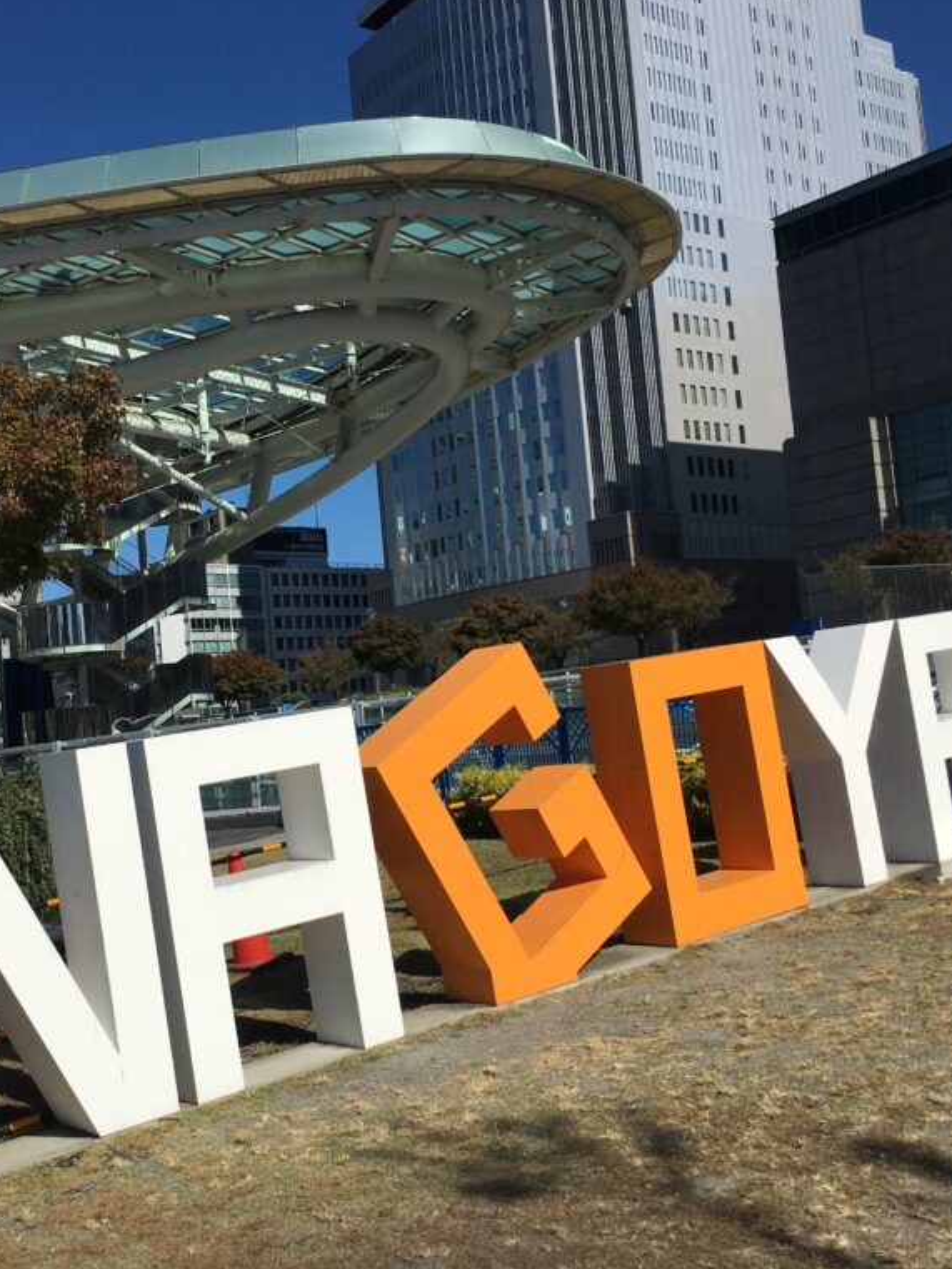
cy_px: 630
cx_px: 257
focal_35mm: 39
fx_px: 1430
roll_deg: +3.8
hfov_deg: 36.1
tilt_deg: +5.3
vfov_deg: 47.9
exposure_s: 1/4274
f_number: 2.2
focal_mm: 4.15
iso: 25
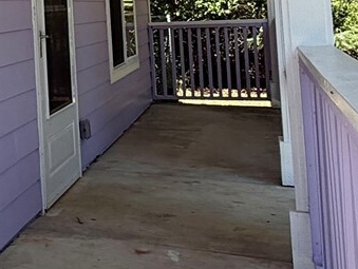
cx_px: -108
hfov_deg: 25.3
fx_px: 683
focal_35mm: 66
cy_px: -19
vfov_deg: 21.3
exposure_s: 1/465
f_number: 2.2
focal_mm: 2.22
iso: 64
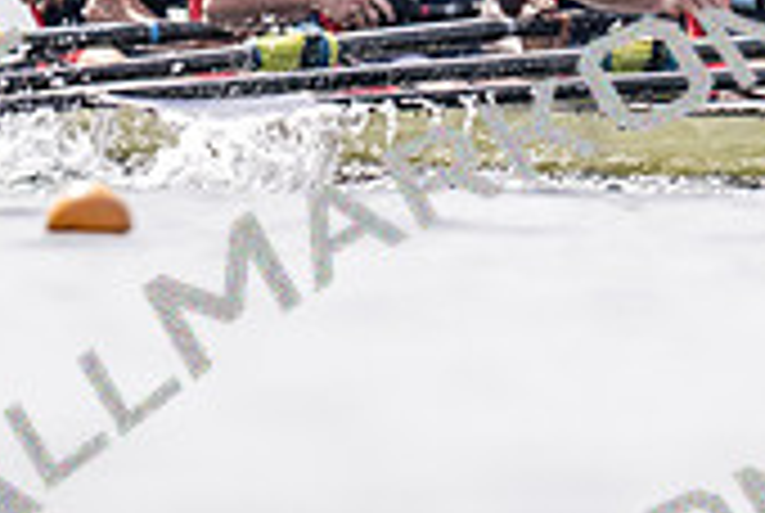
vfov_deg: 0.5
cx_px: 770
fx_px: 65223
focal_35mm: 3064
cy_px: -90
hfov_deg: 0.7
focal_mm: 600
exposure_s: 1/2500
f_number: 4
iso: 140
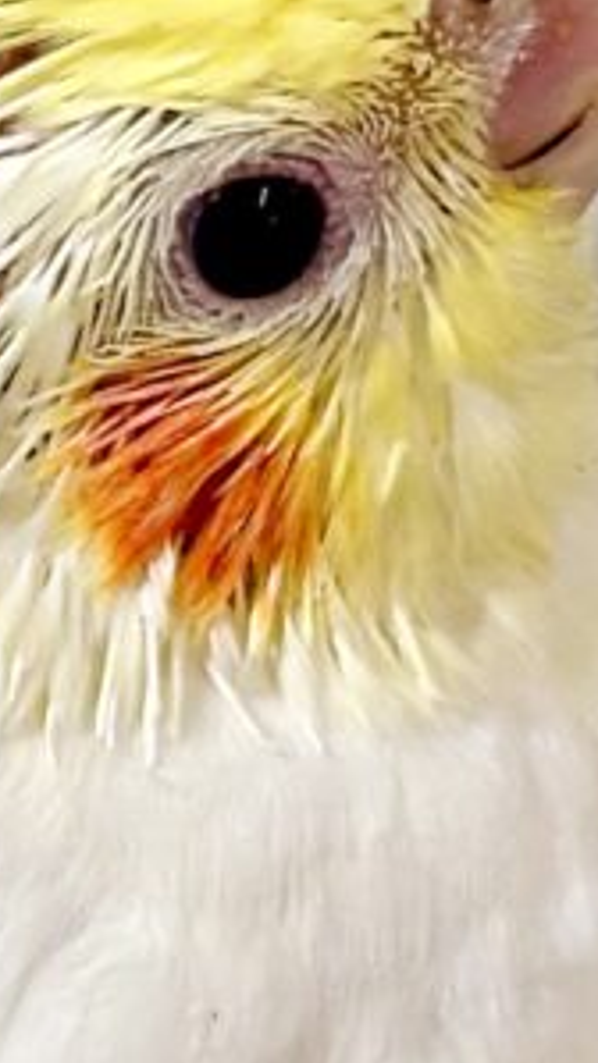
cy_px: 1525
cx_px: -502
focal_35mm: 227
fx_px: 6404
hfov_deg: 5.3
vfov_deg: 9.3
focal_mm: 5.96
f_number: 1.6
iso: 32
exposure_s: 1/100
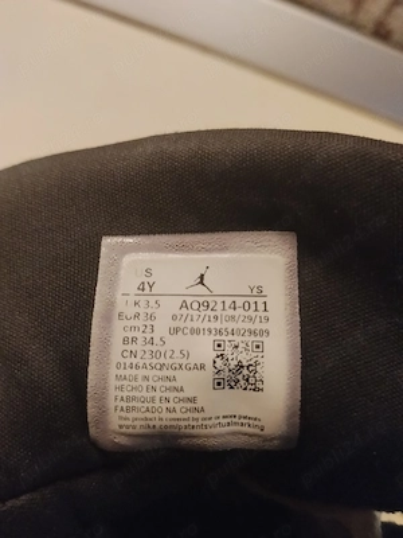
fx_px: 450
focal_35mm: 29
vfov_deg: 61.7
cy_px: 269
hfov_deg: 48.2
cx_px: 202
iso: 400
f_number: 1.8
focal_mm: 4.22
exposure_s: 1/33
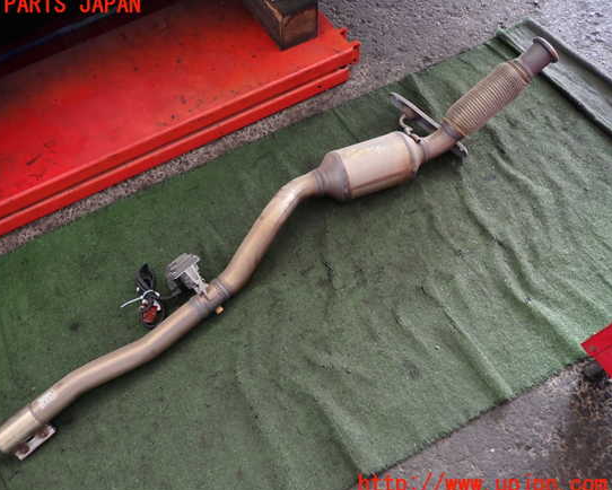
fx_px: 489
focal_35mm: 27
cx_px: 274
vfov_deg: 53.2
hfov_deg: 63.9
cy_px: 245
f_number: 2
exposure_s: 1/30
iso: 200
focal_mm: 4.5
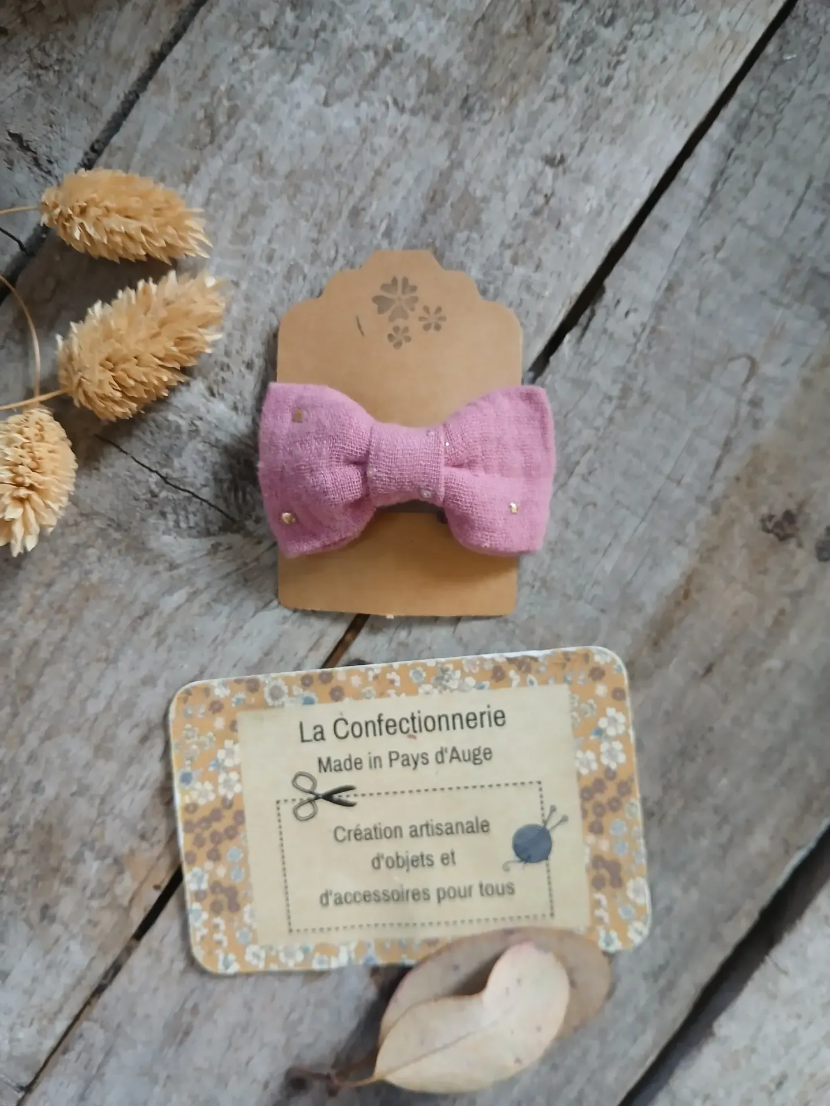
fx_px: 831
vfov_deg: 67.3
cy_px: 553
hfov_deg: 53.1
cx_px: 415
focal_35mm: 26
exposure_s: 1/33.3
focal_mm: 3.98
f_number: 1.8
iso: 200
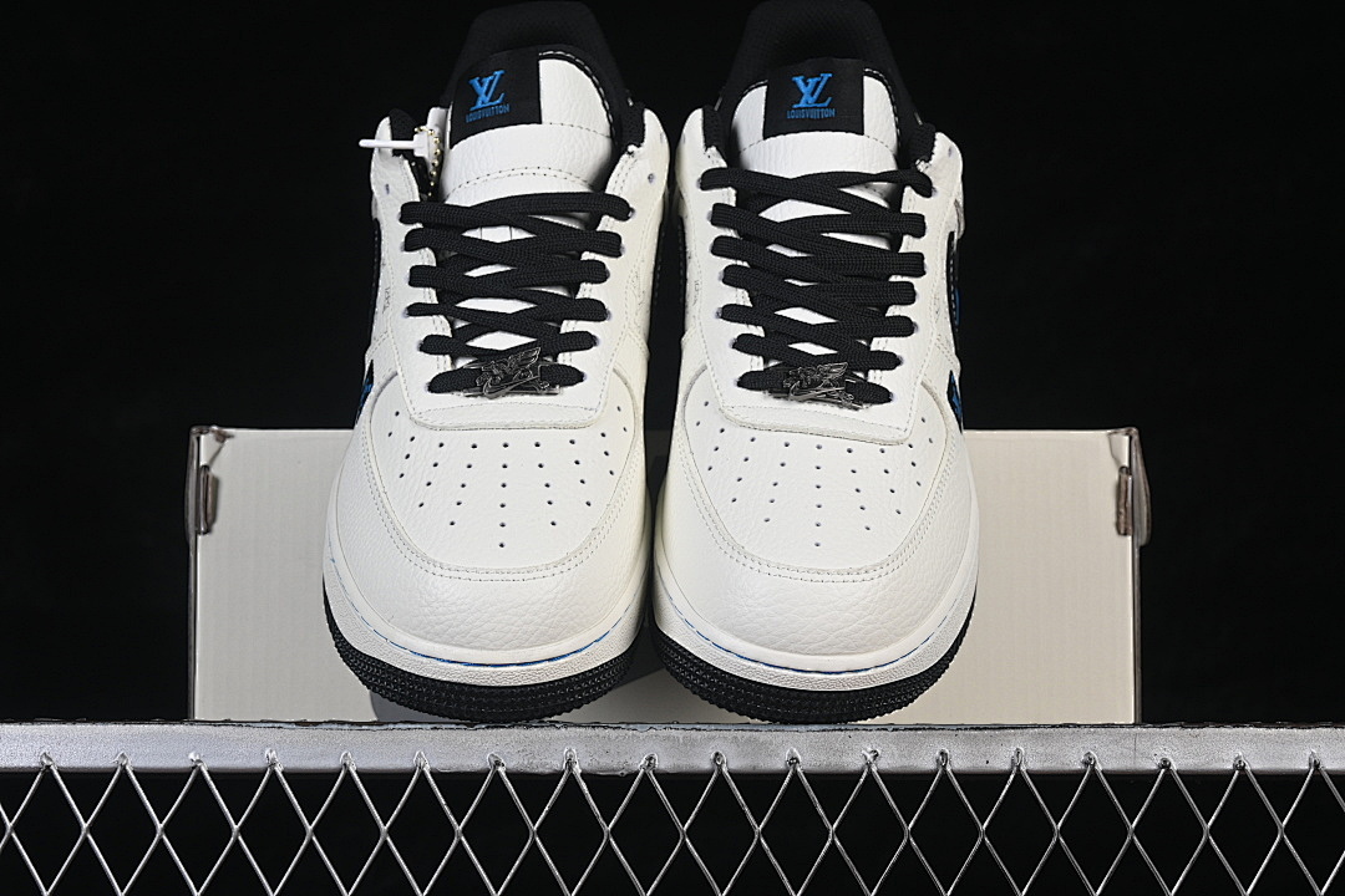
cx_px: 672
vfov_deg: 18.2
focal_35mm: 75
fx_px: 2802
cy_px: 448
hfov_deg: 27.0
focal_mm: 50
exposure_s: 1/80
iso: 160
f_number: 8
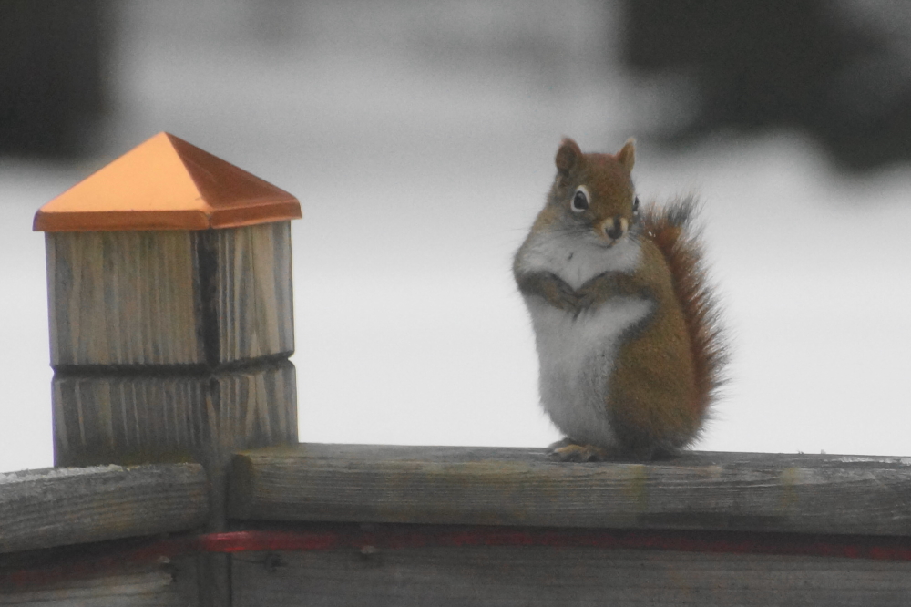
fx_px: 9486
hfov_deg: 5.5
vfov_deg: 3.7
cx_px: 456
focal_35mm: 375
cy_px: 304
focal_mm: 250
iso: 800
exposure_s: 1/400
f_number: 6.3
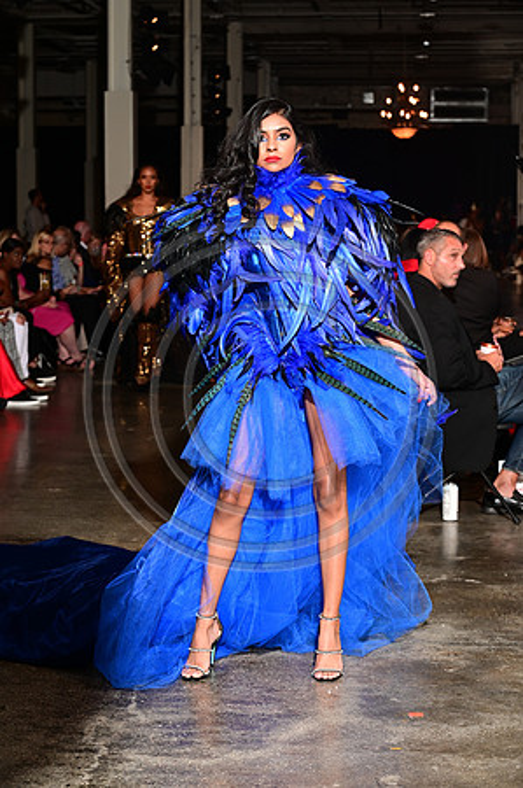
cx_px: 262
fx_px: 1704
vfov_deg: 26.0
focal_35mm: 78
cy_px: 394
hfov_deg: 17.5
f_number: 6.3
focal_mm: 78
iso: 1000
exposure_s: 1/125
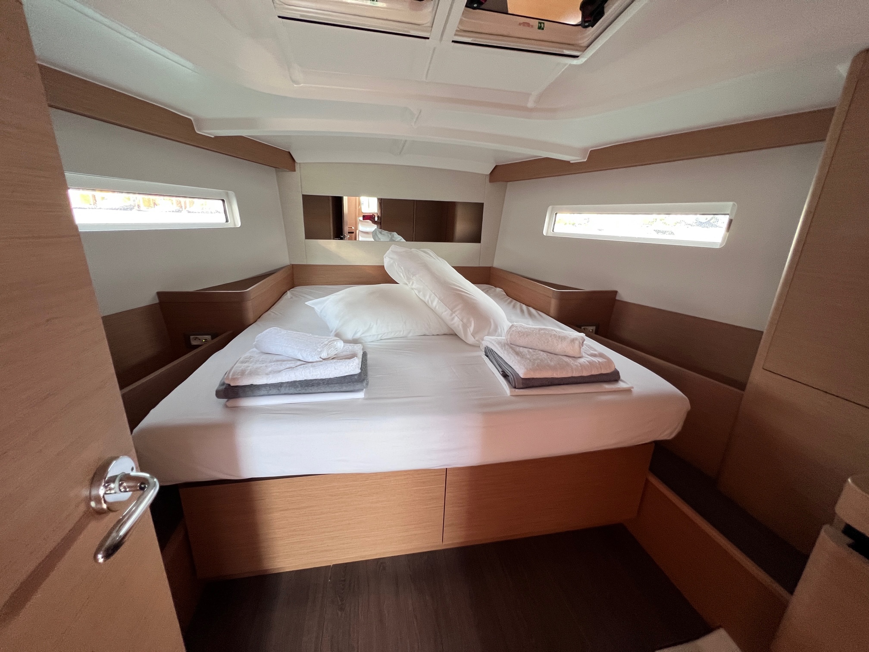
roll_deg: -2.2
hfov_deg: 106.2
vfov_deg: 89.9
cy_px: 326
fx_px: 326
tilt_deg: -17.4
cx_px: 434
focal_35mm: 13
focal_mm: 1.57
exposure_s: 1/99
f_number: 1.8
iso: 250
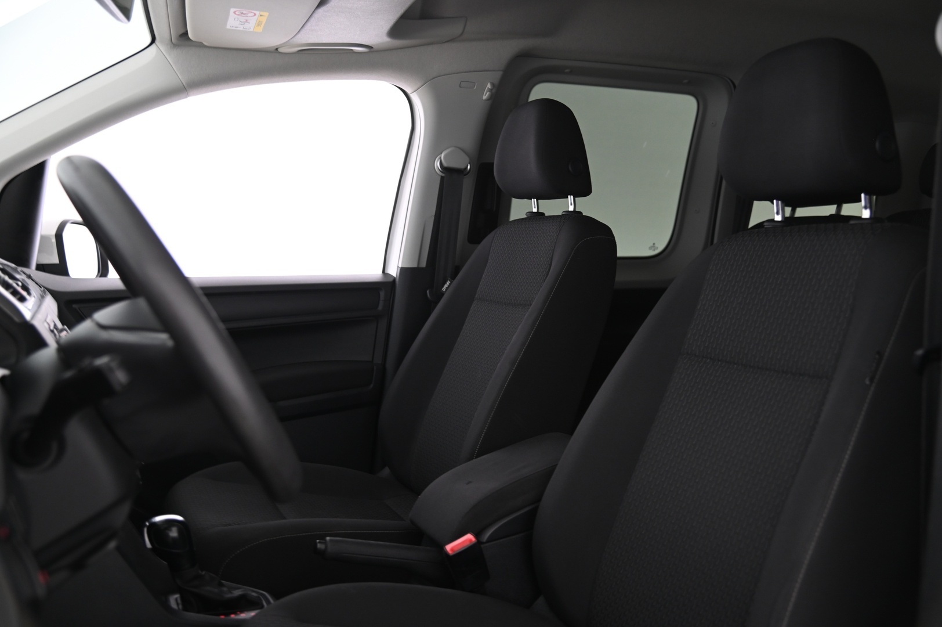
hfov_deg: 58.8
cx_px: 471
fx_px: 837
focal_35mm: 32
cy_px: 314
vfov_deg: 41.1
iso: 1000
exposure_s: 1/10
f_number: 4
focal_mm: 32
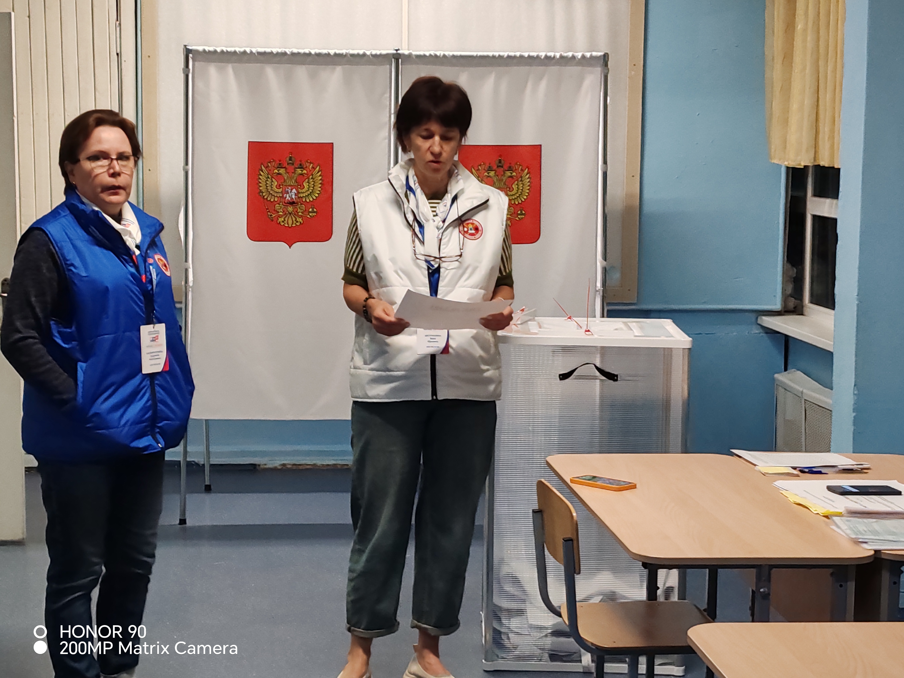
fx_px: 1933
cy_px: 339
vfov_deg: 19.9
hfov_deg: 26.3
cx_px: 452
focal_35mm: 74
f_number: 1.9
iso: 1000
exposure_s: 1/100
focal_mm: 6.12
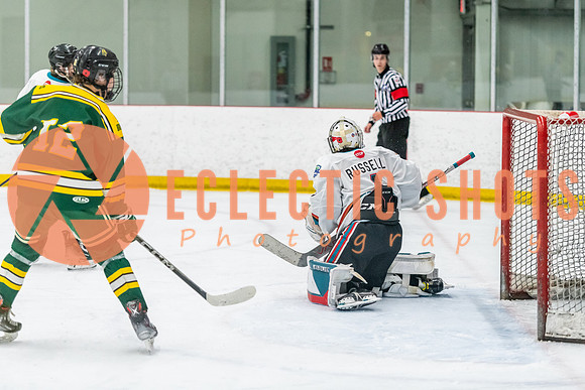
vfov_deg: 11.0
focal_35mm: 125
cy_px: 172
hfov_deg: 16.4
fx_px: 2032
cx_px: 326
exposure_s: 1/800
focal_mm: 112
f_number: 2.8
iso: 4000
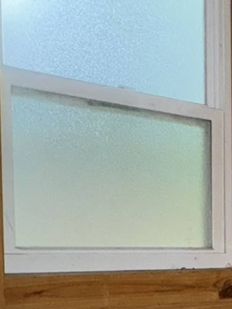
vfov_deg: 28.7
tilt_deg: -2.8
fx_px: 581
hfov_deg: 17.2
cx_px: 451
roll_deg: -0.3
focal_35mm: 65
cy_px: 273
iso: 160
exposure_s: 1/30
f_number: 2.2
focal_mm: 2.22
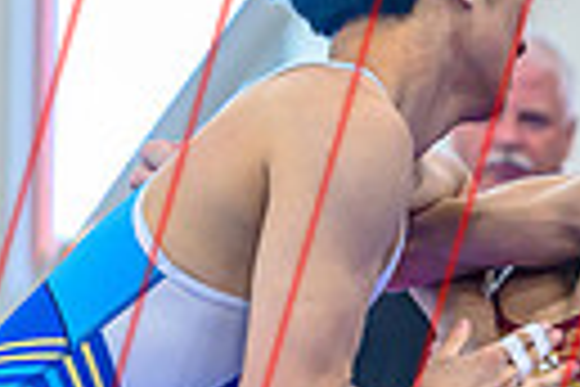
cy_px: 727
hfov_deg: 4.7
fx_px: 7088
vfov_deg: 3.1
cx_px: 281
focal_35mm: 440
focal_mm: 86
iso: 2000
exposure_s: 1/640
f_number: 2.8
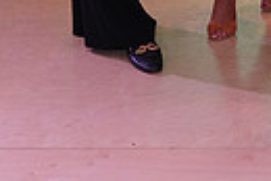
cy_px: -188
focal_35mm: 161
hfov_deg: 12.6
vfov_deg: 8.1
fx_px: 1213
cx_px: 267
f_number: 5.6
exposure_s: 1/250
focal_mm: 36
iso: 2000
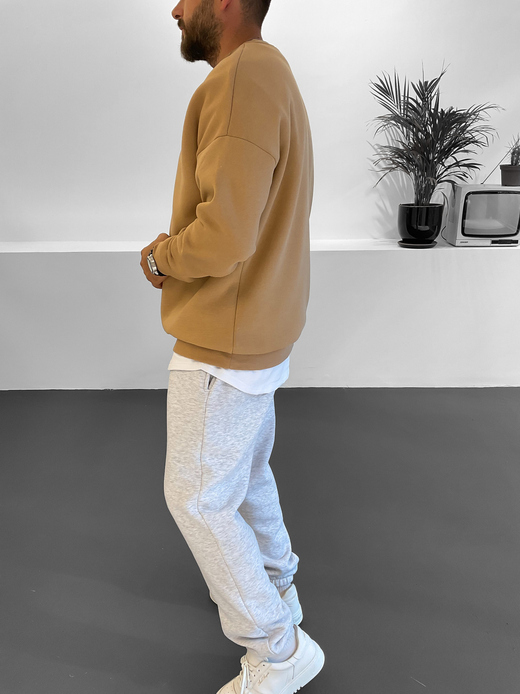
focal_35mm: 29
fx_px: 581
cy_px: 347
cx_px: 260
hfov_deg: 48.2
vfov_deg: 61.7
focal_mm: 3
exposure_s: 1/100
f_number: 1.8
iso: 40
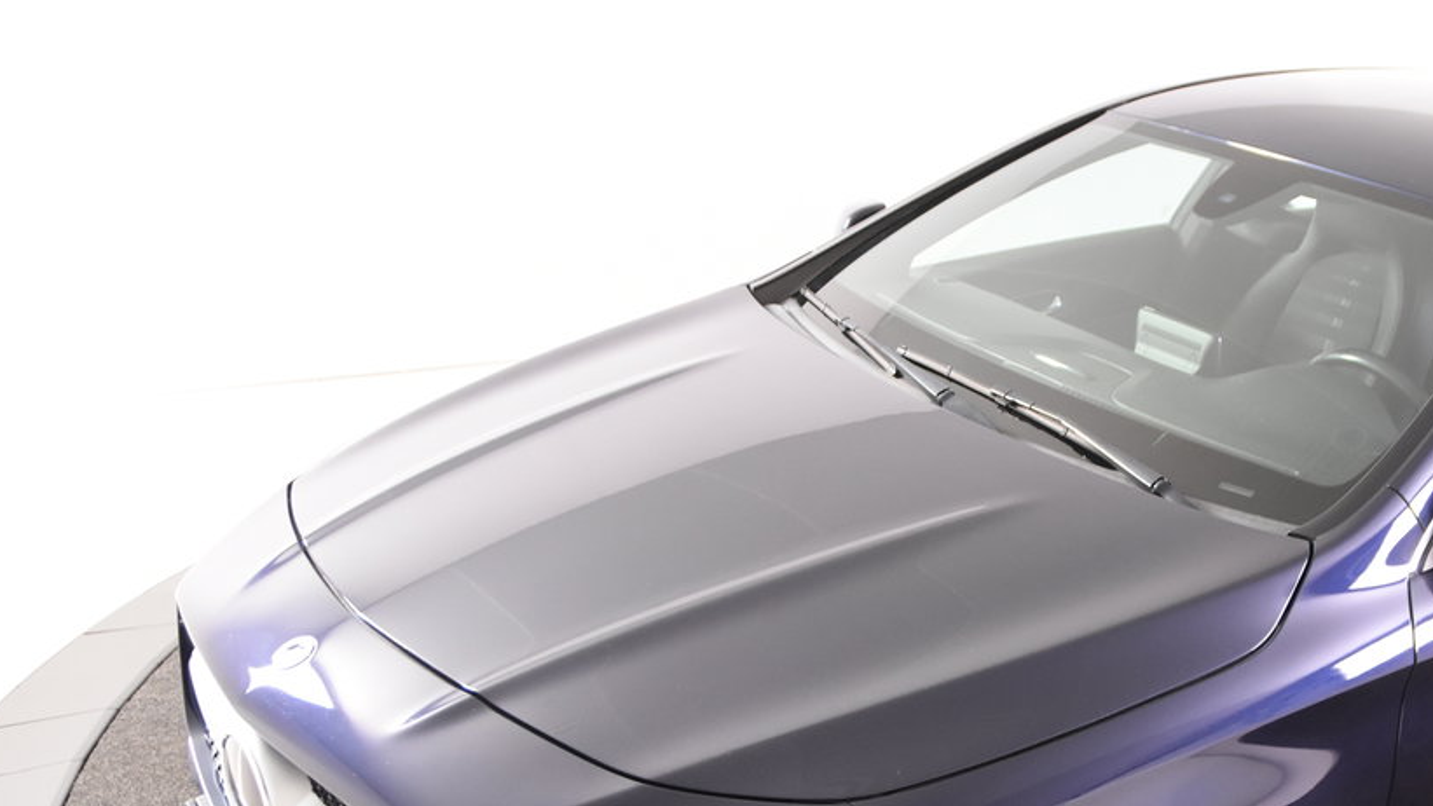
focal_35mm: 49
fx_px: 1862
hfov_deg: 40.9
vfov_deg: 23.8
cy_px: 713
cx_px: 1065
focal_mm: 20
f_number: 3.2
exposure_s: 1/40
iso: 1600
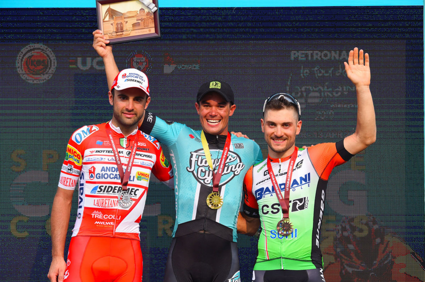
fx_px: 2300
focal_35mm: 195
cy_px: 141
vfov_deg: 7.0
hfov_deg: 10.6
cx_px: 212
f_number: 5.6
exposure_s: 1/1000
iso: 400
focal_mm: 195
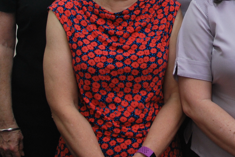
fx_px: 549
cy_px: -65
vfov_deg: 15.3
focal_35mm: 84
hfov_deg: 23.7
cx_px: 193
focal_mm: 18
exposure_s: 1/50
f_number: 3.5
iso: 200
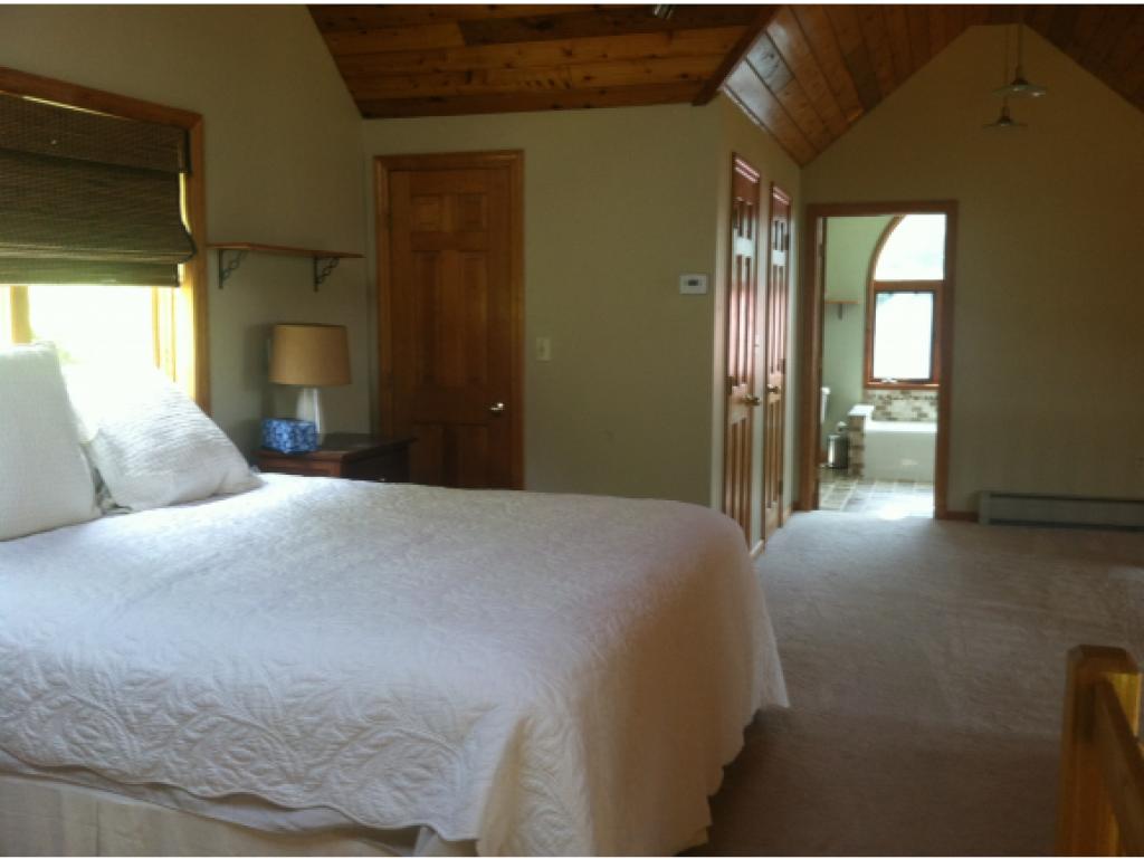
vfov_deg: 40.7
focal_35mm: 35
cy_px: 430
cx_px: 572
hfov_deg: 52.6
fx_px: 1157
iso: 100
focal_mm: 3.85
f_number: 2.8
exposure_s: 1/17
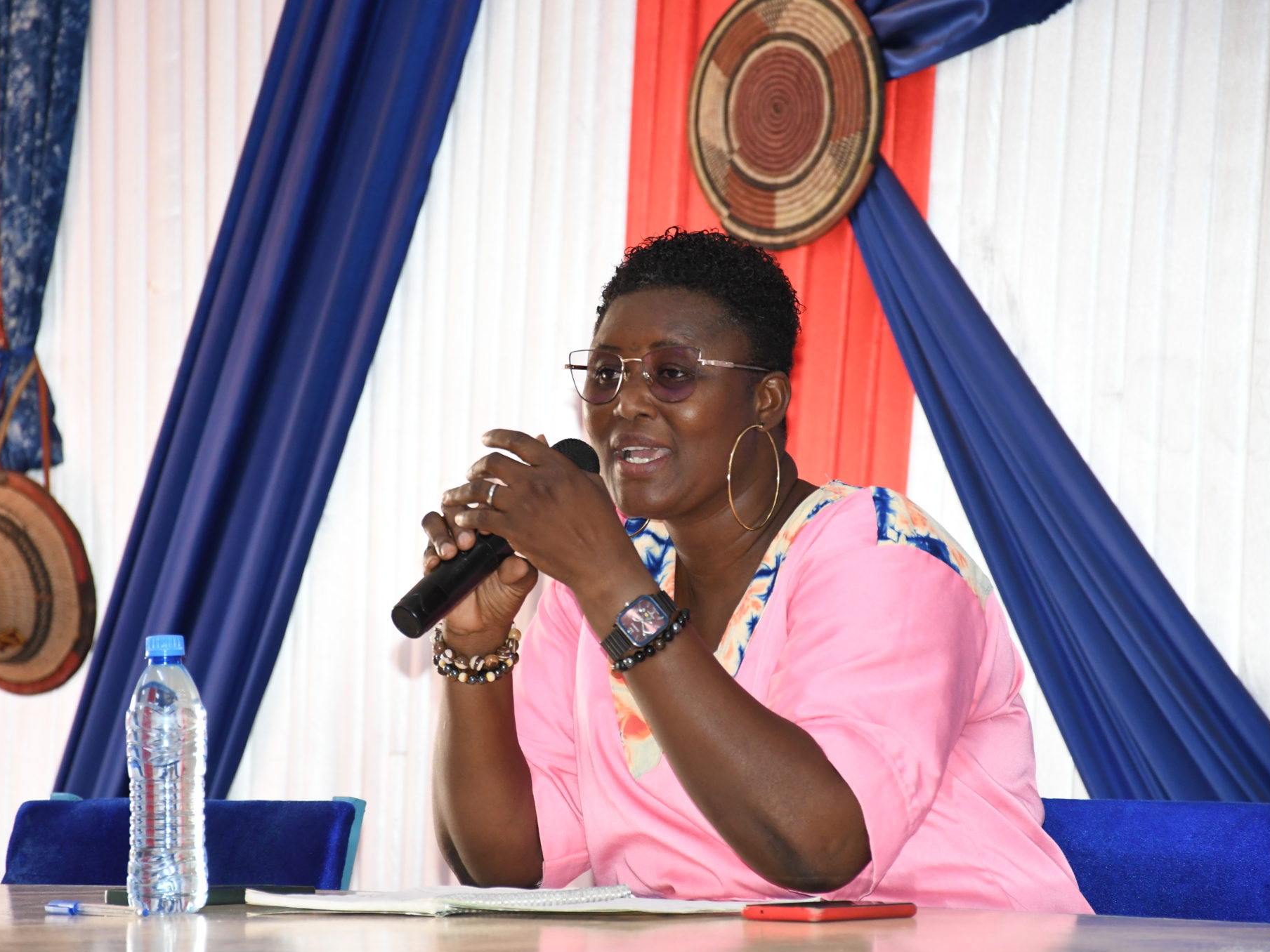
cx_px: 623
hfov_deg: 10.8
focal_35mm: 183
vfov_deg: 8.1
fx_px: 6714
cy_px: 478
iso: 1800
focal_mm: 112
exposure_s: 1/200
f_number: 5.6
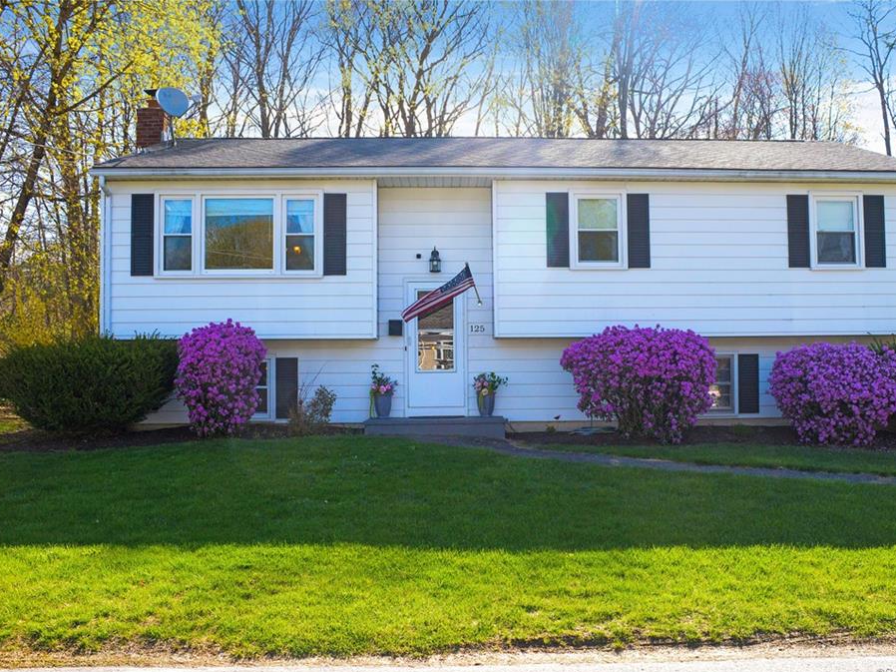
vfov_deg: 41.8
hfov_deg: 53.9
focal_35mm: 34
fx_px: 880
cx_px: 495
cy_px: 340
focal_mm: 31
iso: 2000
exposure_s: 1/1000
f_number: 8
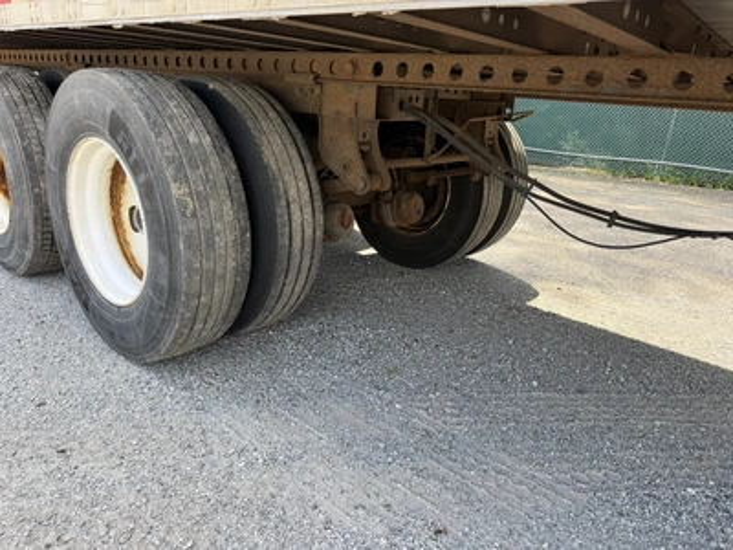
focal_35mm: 24
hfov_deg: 71.6
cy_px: 275
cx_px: 366
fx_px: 508
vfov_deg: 56.8
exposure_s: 1/772
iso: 100
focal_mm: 6.76
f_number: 1.78
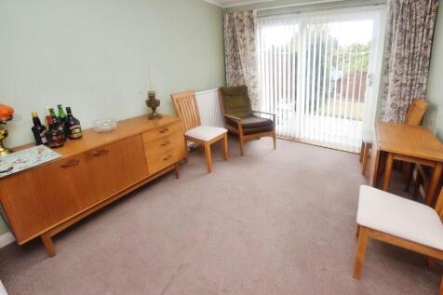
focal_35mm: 15
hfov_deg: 100.4
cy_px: 148
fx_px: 185
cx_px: 222
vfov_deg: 77.3
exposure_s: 1/25
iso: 1600
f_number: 16
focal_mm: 10
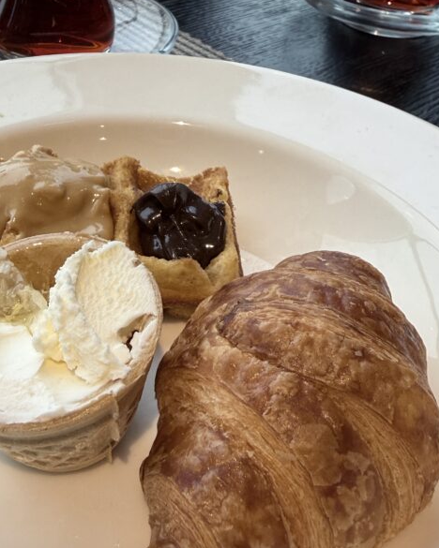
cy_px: 191
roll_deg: -3.4
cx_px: 134
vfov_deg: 44.3
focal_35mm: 41
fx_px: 666
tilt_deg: -32.6
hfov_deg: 36.0
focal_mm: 2.22
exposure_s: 1/100
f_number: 2.2
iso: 100
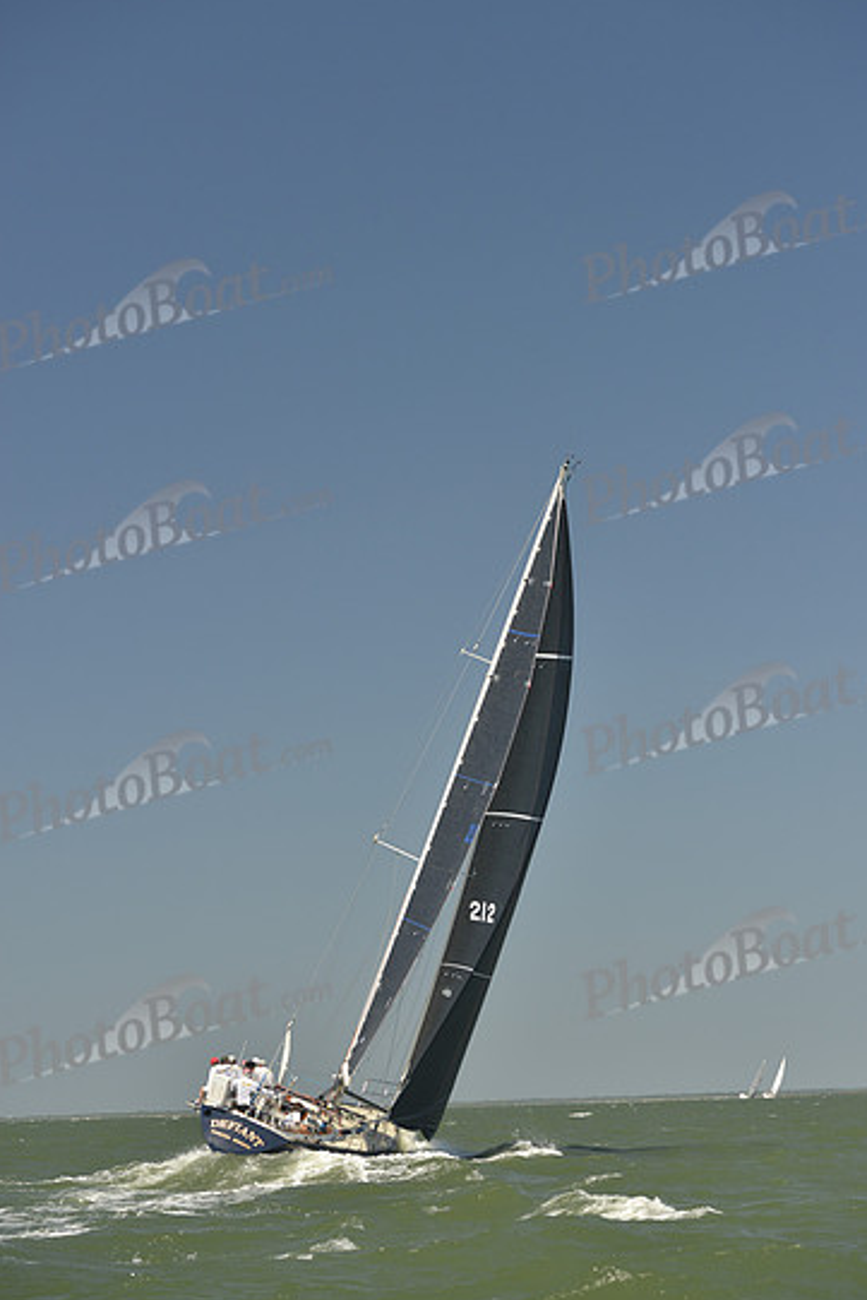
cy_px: 622
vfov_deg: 27.0
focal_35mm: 75
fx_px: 2707
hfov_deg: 18.2
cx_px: 458
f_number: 5.6
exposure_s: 1/1000
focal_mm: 70
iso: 280
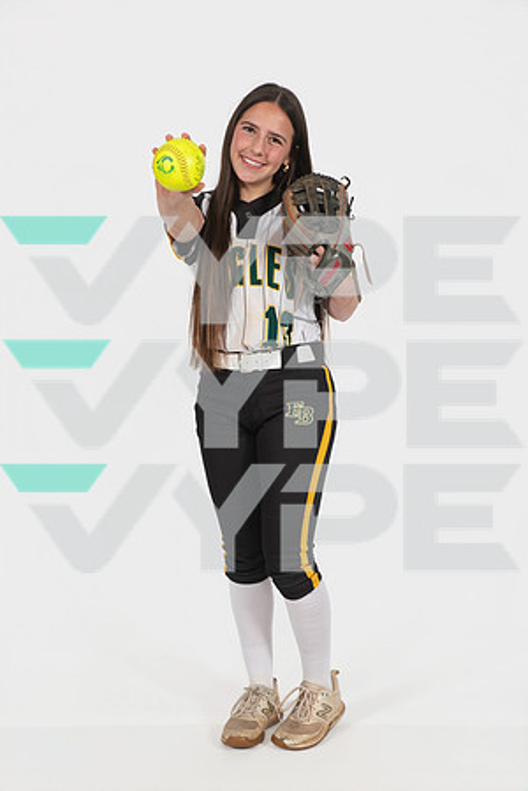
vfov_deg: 38.2
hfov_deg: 26.0
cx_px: 264
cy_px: 396
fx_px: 1144
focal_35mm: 52
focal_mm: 52
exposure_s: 1/320
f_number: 8
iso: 640
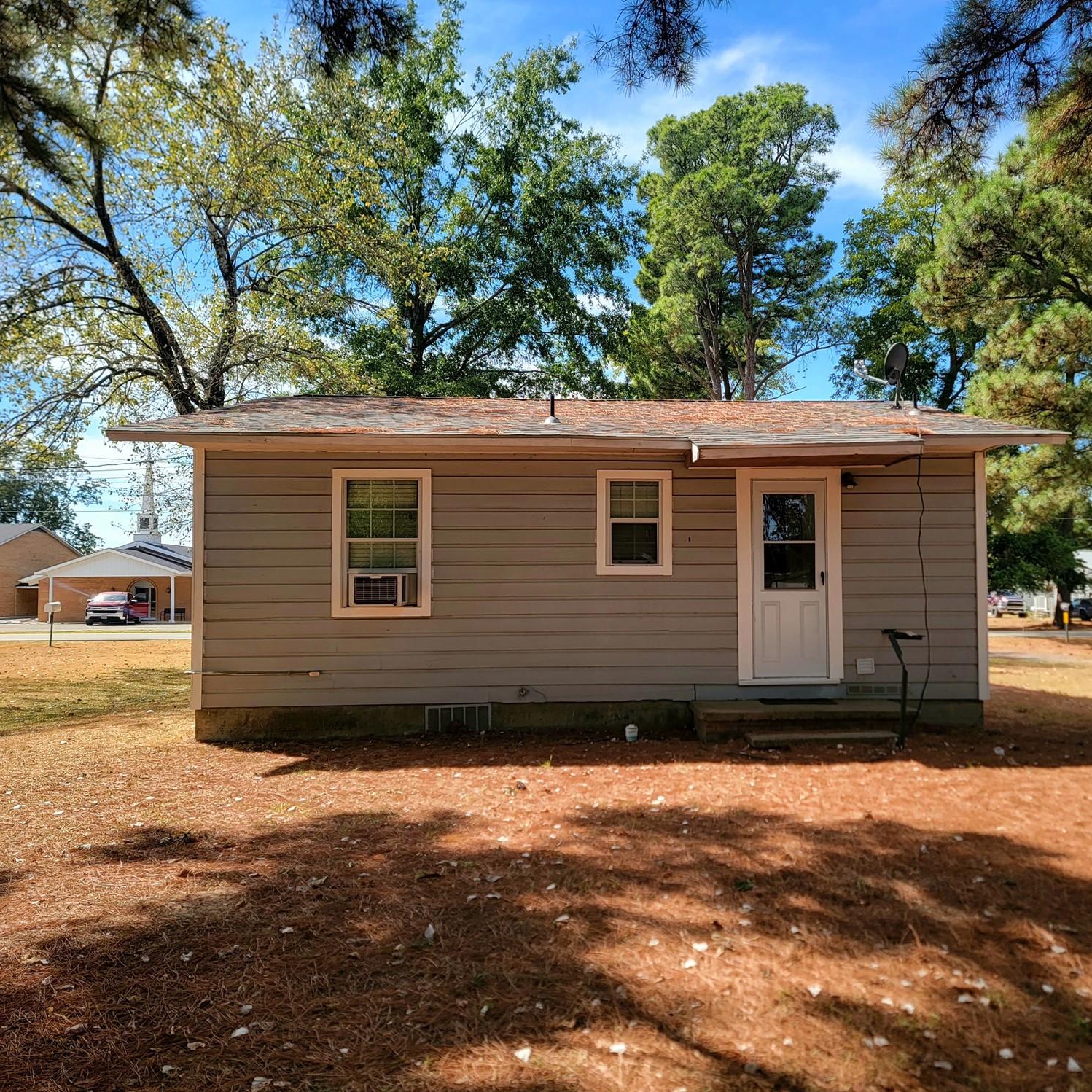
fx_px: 1035
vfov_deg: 55.6
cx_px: 631
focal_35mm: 29
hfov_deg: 55.4
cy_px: 547
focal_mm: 6.7
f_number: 1.8
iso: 16
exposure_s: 1/476
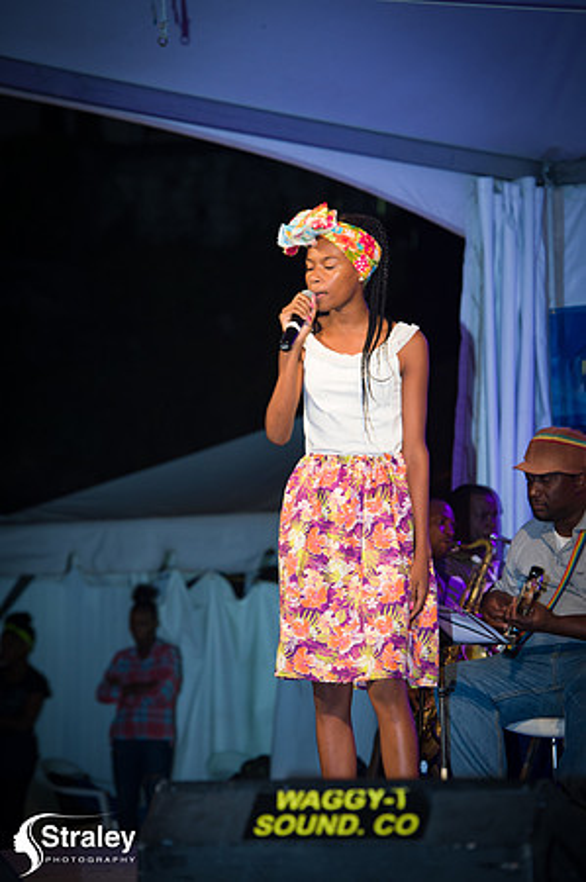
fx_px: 3426
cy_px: 441
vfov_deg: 14.7
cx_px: 293
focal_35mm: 140
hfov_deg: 9.8
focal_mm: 140
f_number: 5.6
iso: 2000
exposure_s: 1/160
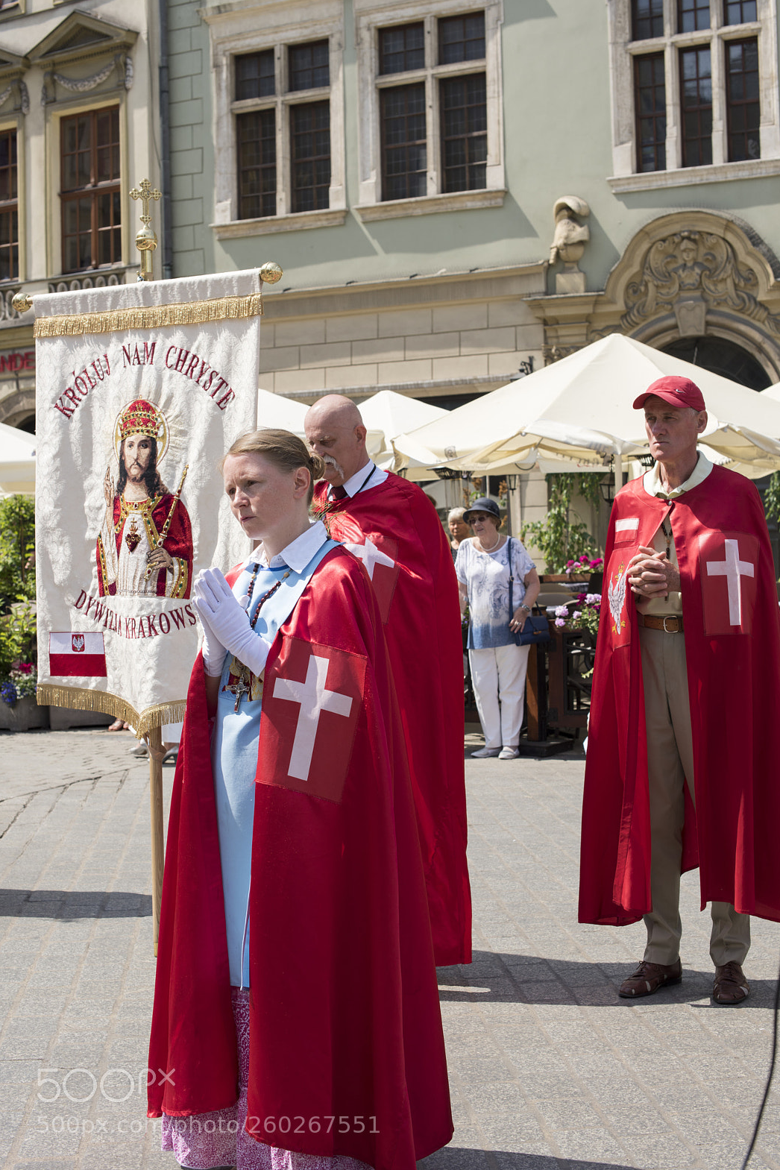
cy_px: 587
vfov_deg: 38.9
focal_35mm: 51
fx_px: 1657
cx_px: 389
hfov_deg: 26.5
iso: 100
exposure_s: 1/250
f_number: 8
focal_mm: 50
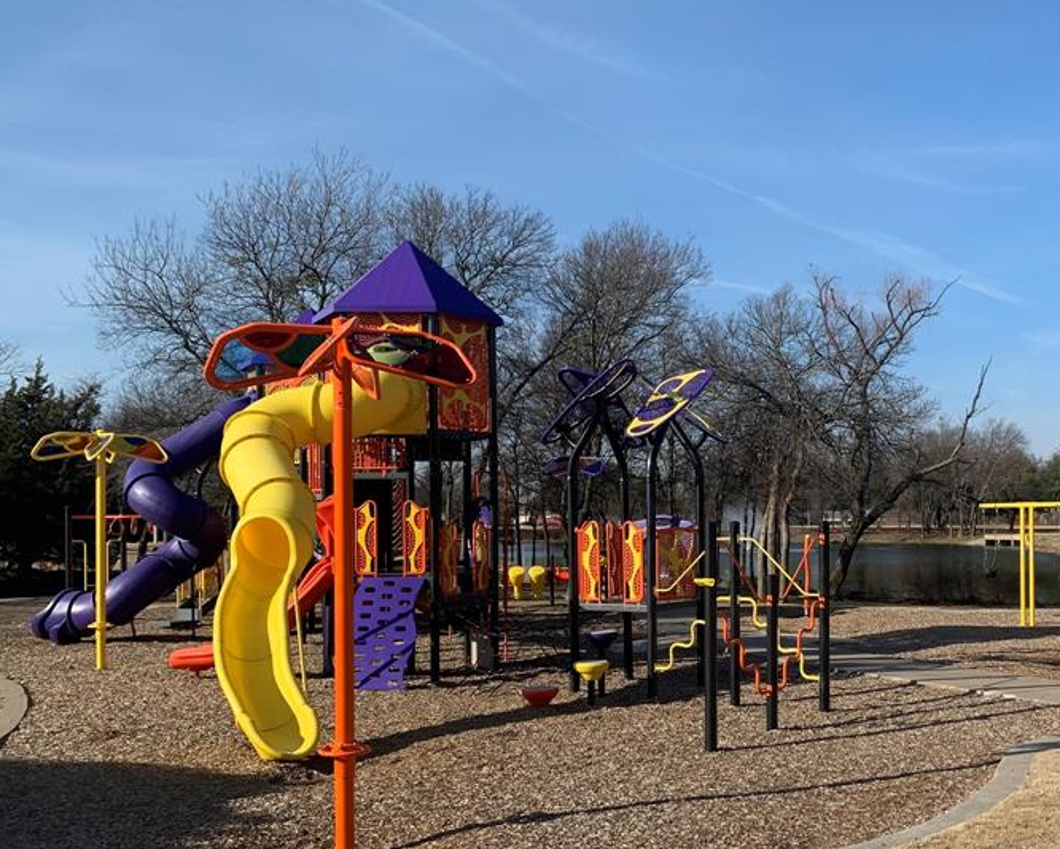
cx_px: 759
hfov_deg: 45.6
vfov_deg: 38.0
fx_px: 1224
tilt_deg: -2.3
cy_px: 527
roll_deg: +1.5
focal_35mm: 39
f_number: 1.8
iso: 25
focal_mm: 4.25
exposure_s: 1/2114
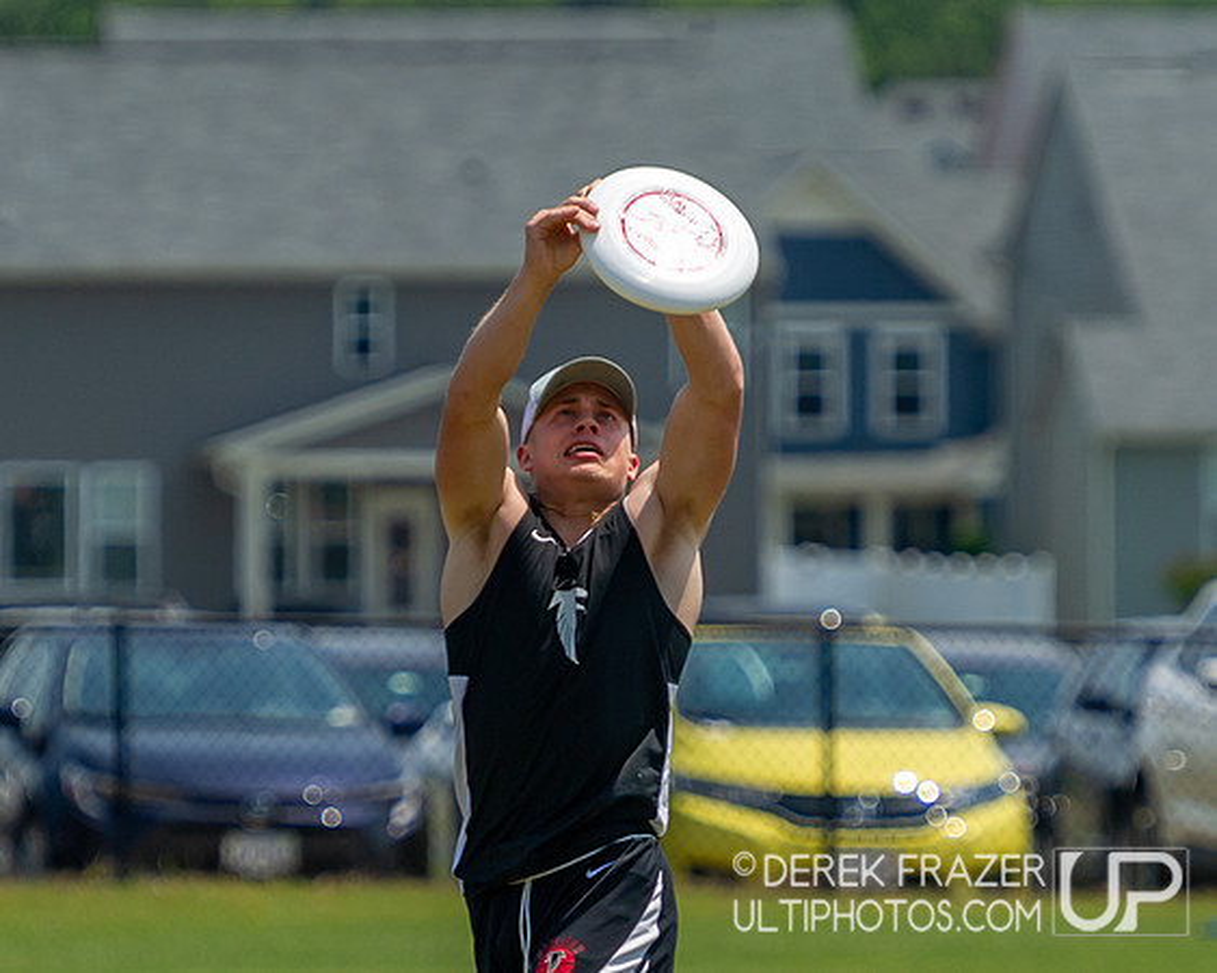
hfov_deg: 3.3
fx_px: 21179
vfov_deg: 2.6
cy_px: 737
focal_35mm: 588
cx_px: 429
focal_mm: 220
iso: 250
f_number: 4
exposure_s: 1/3200
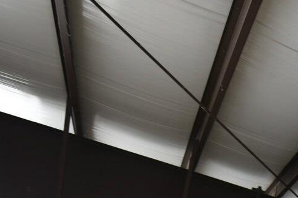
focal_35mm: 59
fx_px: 488
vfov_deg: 17.6
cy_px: 377
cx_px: 370
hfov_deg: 28.8
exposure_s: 1/15
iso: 140
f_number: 2.8
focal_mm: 14
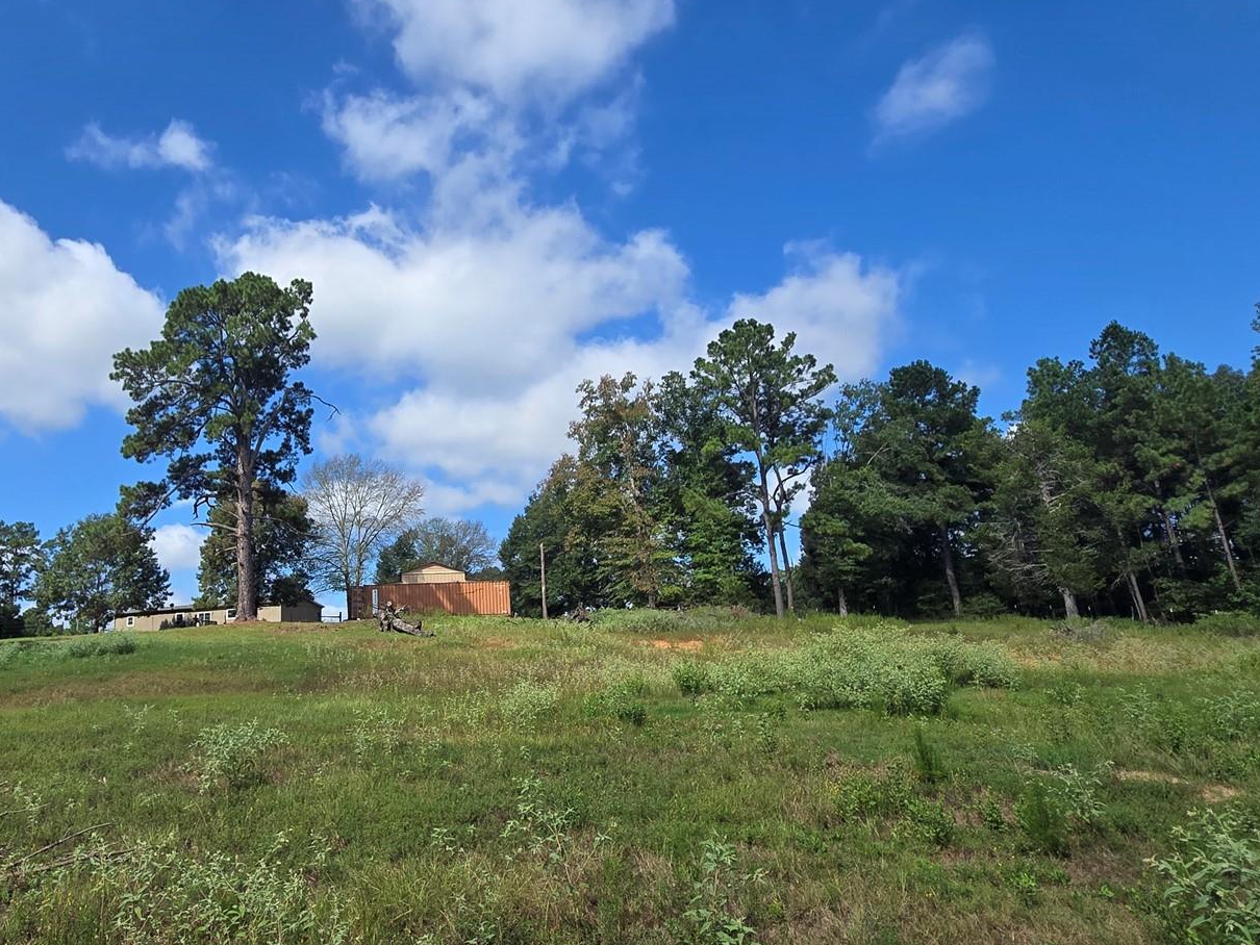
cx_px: 431
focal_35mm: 22
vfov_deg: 60.9
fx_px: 801
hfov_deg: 74.3
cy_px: 420
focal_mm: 2.2
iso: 50
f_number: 2.2
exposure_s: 1/2082
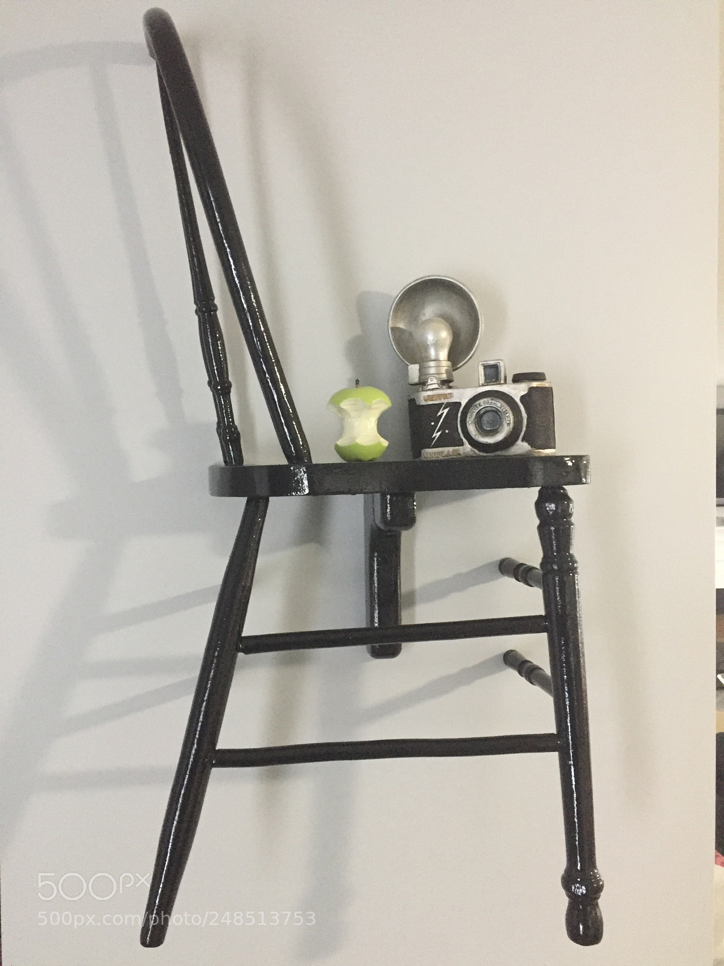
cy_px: 483
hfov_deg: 48.2
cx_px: 362
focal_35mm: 29
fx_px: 809
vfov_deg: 61.7
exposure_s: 1/15
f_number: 2.2
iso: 320
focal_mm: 4.15
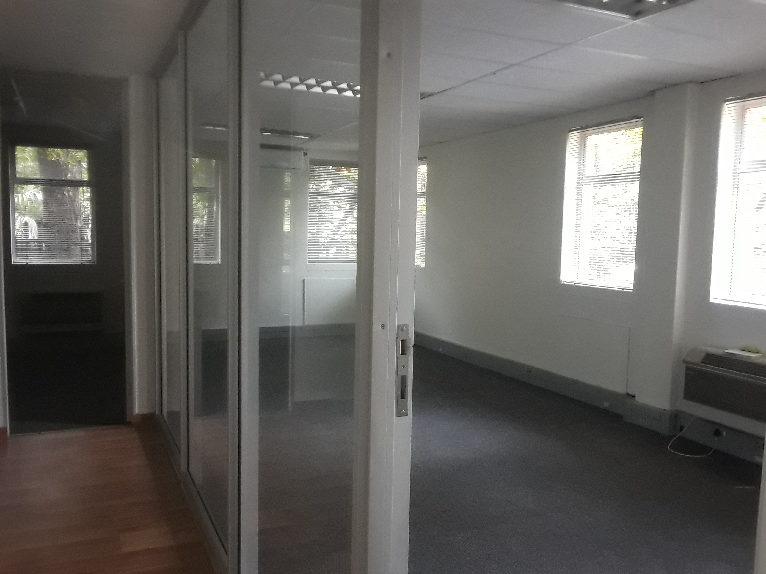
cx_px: 383
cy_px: 287
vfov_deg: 46.8
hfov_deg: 60.0
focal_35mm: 30
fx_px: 664
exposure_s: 1/50
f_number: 1.9
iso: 200
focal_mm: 2.2
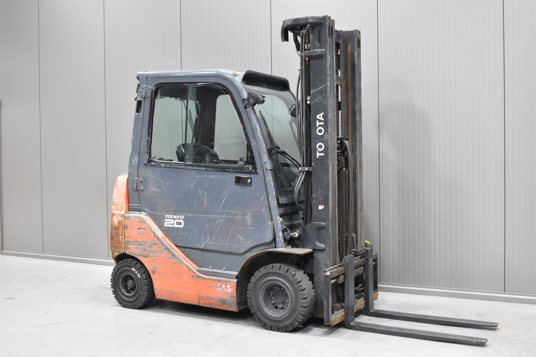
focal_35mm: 40
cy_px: 178
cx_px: 268
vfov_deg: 33.0
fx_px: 603
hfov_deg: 47.9
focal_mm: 27
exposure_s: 1/25
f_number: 5
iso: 1600
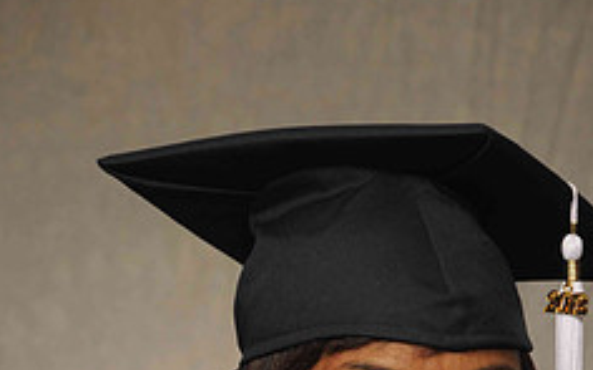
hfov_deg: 6.9
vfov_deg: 4.3
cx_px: 351
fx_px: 4940
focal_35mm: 306
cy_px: 448
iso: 200
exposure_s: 1/125
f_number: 5.6
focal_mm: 105
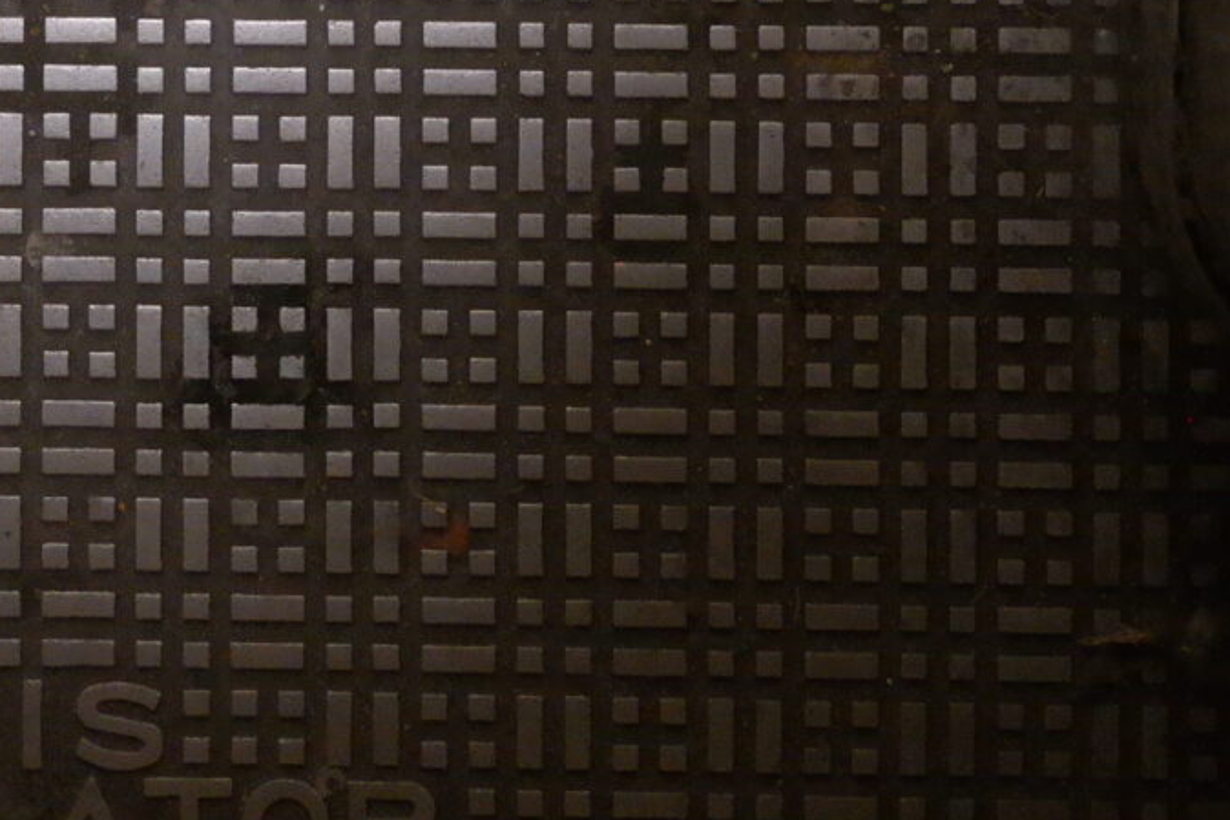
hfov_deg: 17.9
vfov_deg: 11.4
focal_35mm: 114
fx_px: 3894
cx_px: 420
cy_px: -483
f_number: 3.5
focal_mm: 20
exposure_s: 1/40
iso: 1600
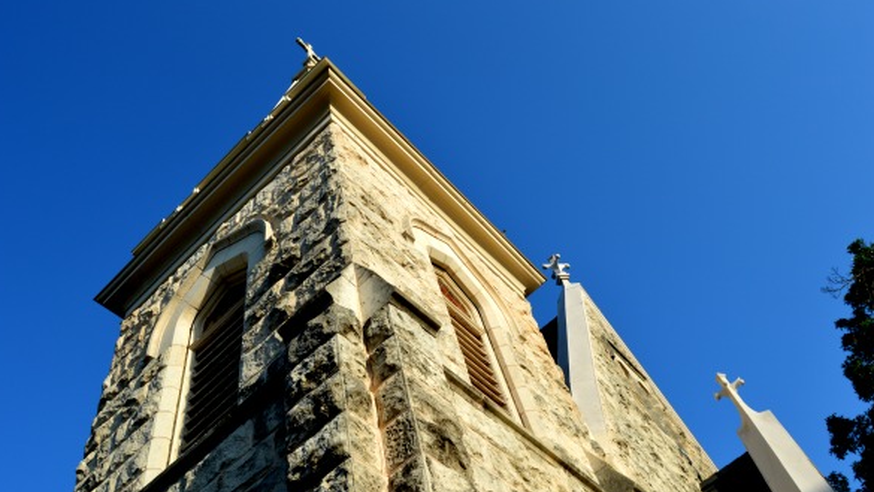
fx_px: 672
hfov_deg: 66.1
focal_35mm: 29
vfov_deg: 40.1
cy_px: 279
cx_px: 429
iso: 100
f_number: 8
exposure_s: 1/250
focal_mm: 18
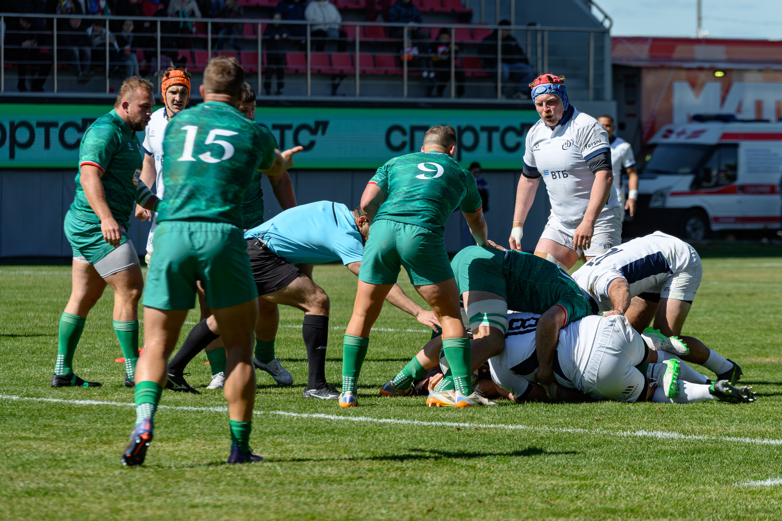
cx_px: 539
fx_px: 5993
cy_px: 267
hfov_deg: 7.5
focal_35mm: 276
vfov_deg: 5.0
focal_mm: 200
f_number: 5.6
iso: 100
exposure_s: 1/1000
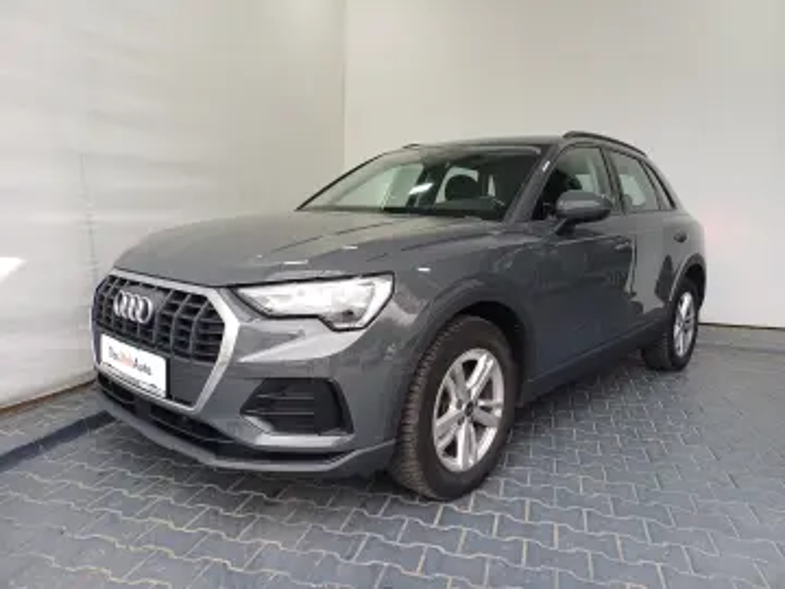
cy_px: 294
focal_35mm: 25
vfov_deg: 54.9
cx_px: 392
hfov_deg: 69.4
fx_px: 567
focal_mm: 4.65
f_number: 1.8
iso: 64
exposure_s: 1/100
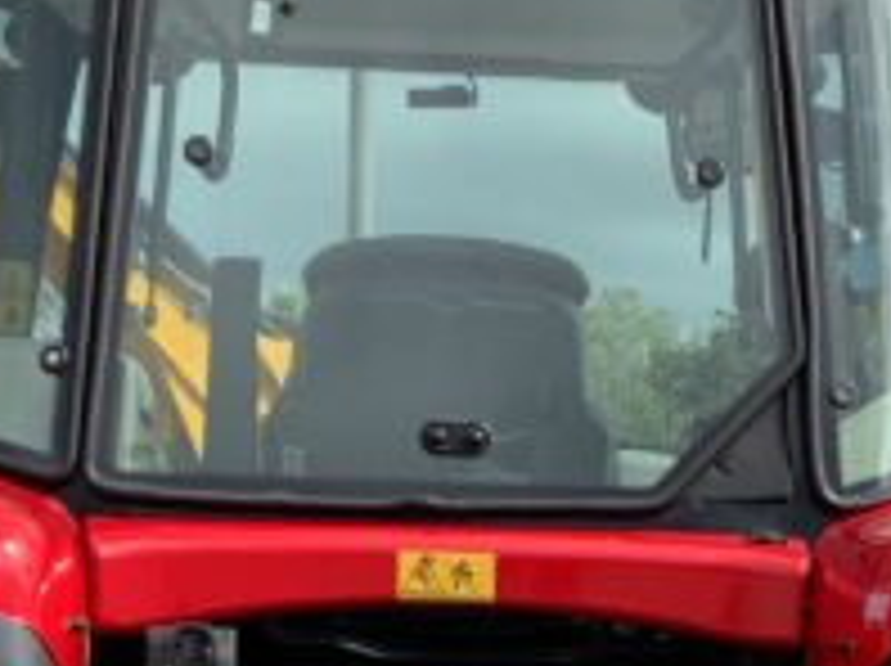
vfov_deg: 9.7
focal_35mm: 150
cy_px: 882
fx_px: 3856
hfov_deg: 13.1
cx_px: 788
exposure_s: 1/1279
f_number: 1.8
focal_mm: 3
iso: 16
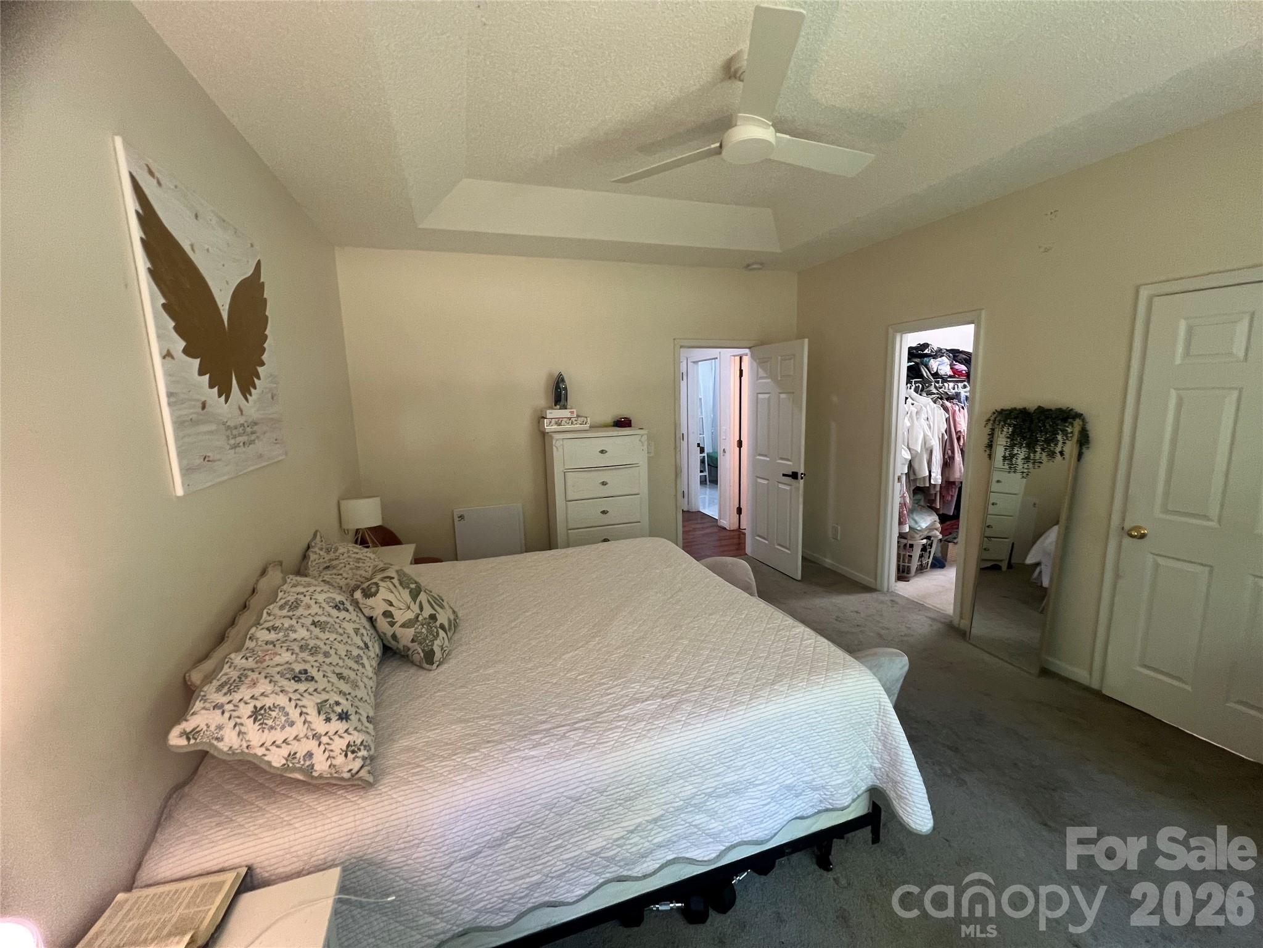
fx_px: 474
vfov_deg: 89.9
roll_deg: +1.0
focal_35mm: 13
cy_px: 474
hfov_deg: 106.2
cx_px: 632
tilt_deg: -9.7
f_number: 1.8
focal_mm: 1.57
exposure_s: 1/60
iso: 160
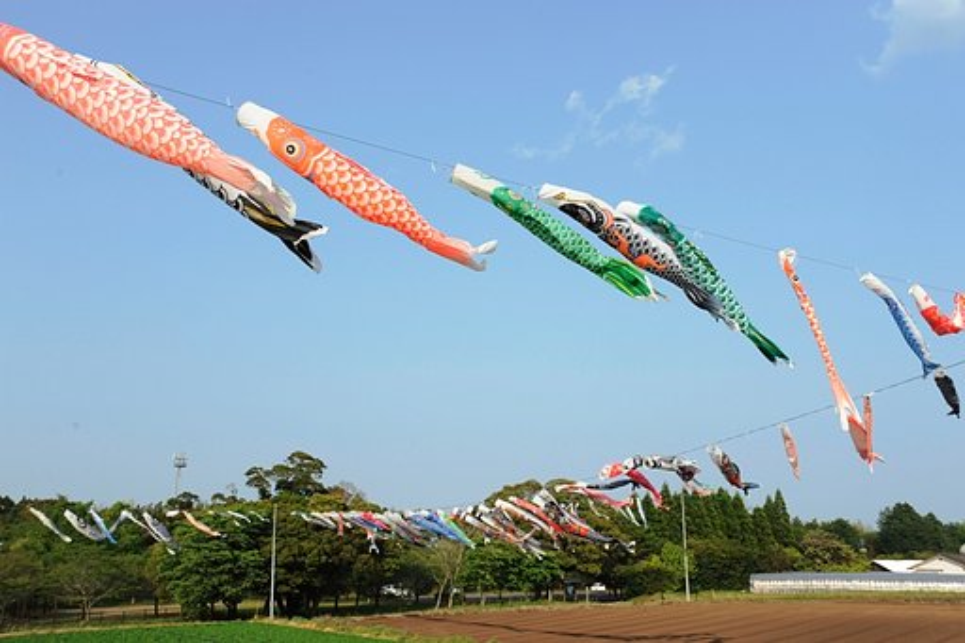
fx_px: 938
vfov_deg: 37.8
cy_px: 322
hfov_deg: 54.4
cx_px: 482
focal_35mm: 35
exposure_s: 1/640
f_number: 10
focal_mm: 35
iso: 400
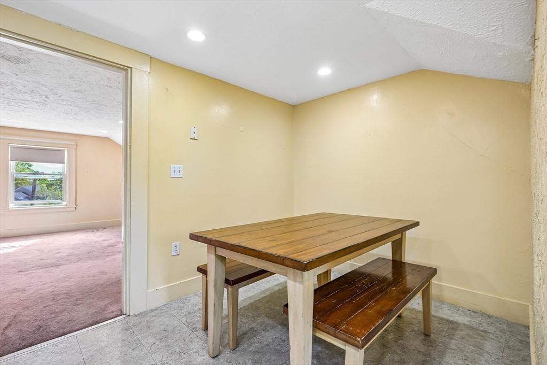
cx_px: 274
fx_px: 243
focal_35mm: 16
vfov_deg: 73.8
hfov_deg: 96.7
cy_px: 182
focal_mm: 16
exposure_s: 1/13
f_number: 8
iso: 400
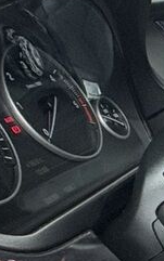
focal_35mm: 105
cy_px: 266
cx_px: 619
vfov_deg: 19.2
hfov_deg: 8.3
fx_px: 750
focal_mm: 2.22
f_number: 2.2
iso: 64
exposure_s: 1/99
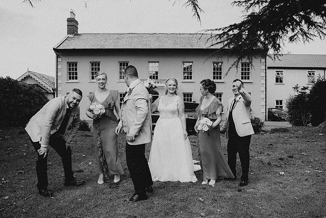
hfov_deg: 59.9
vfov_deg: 42.1
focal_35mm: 31
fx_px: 282
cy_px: 118
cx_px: 180
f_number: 2.8
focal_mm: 28
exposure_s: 1/500
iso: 125
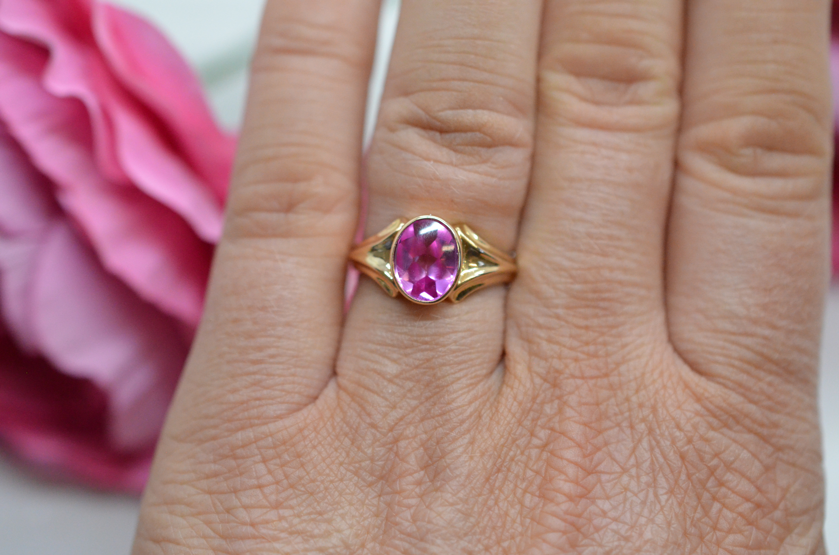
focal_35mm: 60
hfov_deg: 33.5
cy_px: 278
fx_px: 1395
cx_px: 420
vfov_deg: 22.5
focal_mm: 40
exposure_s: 1/2000
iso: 3200
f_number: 4
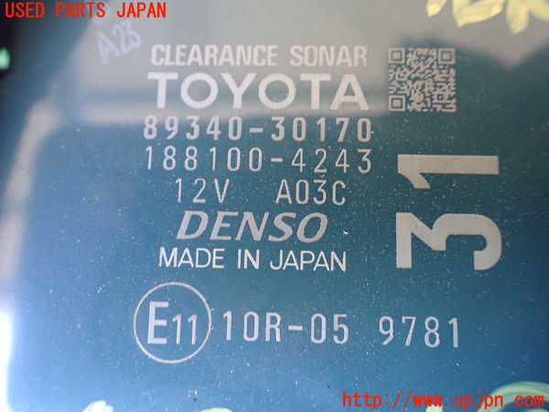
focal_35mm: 30
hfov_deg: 60.0
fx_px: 476
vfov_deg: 46.8
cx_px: 274
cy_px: 206
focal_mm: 5.4
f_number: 2.3
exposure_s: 1/50
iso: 800
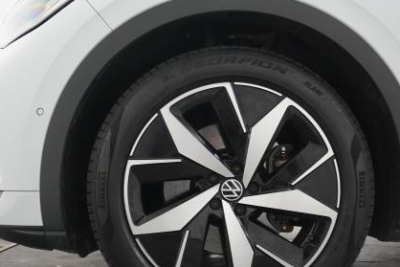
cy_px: 153
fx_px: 586
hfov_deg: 37.7
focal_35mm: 53
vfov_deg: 25.6
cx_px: 203
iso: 3200
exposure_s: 1/200
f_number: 4
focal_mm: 23
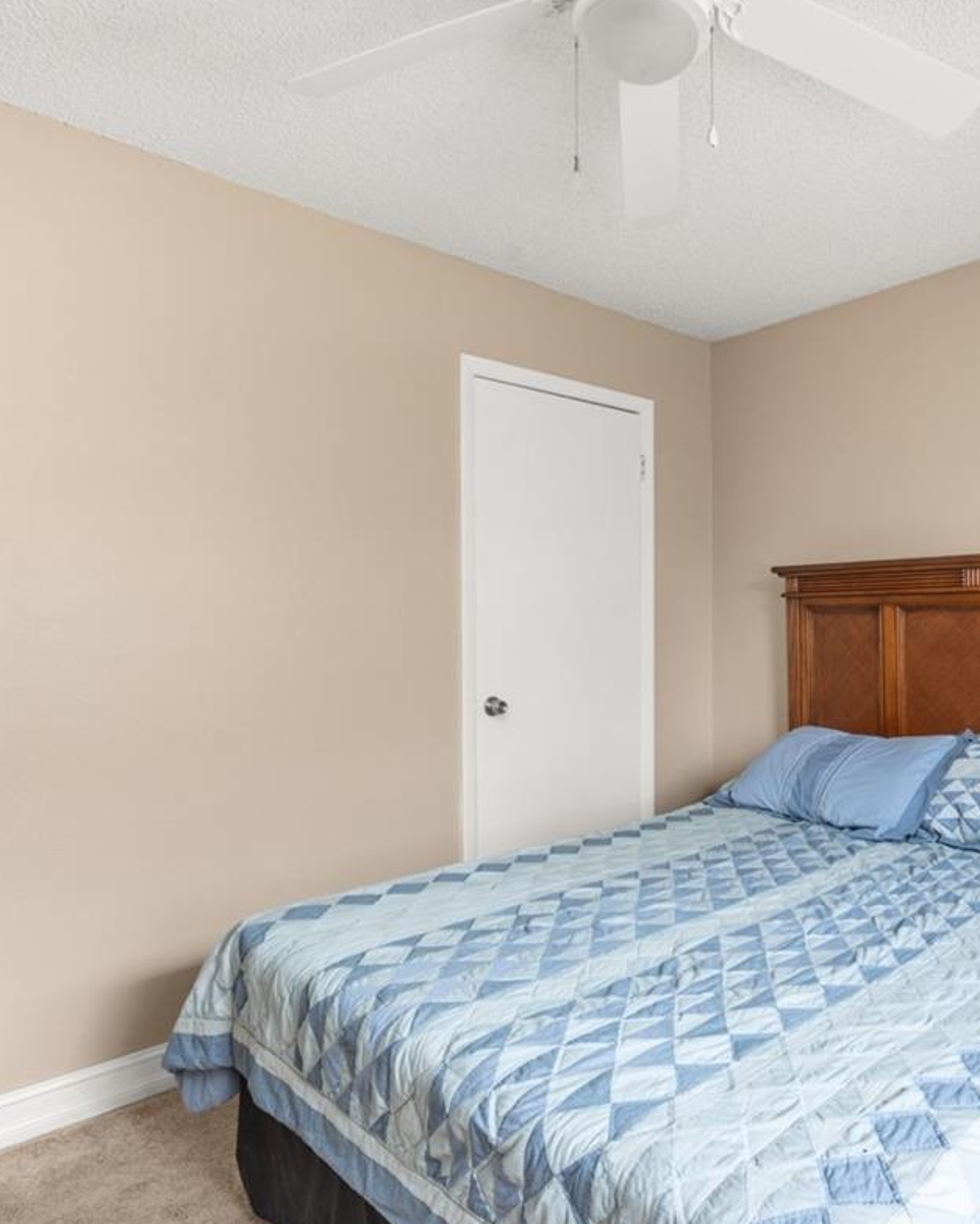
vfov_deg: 72.6
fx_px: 833
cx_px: 702
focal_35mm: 23
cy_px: 625
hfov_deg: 58.6
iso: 400
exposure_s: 1/3
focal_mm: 12
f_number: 11
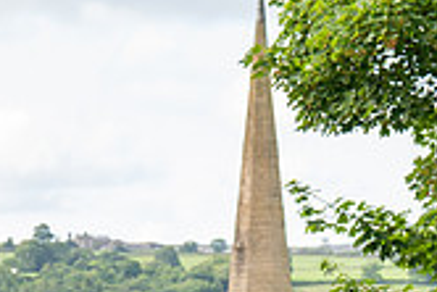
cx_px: 316
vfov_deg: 4.3
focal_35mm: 316
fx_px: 3839
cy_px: 548
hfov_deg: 6.5
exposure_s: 1/640
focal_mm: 70
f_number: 4
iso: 400
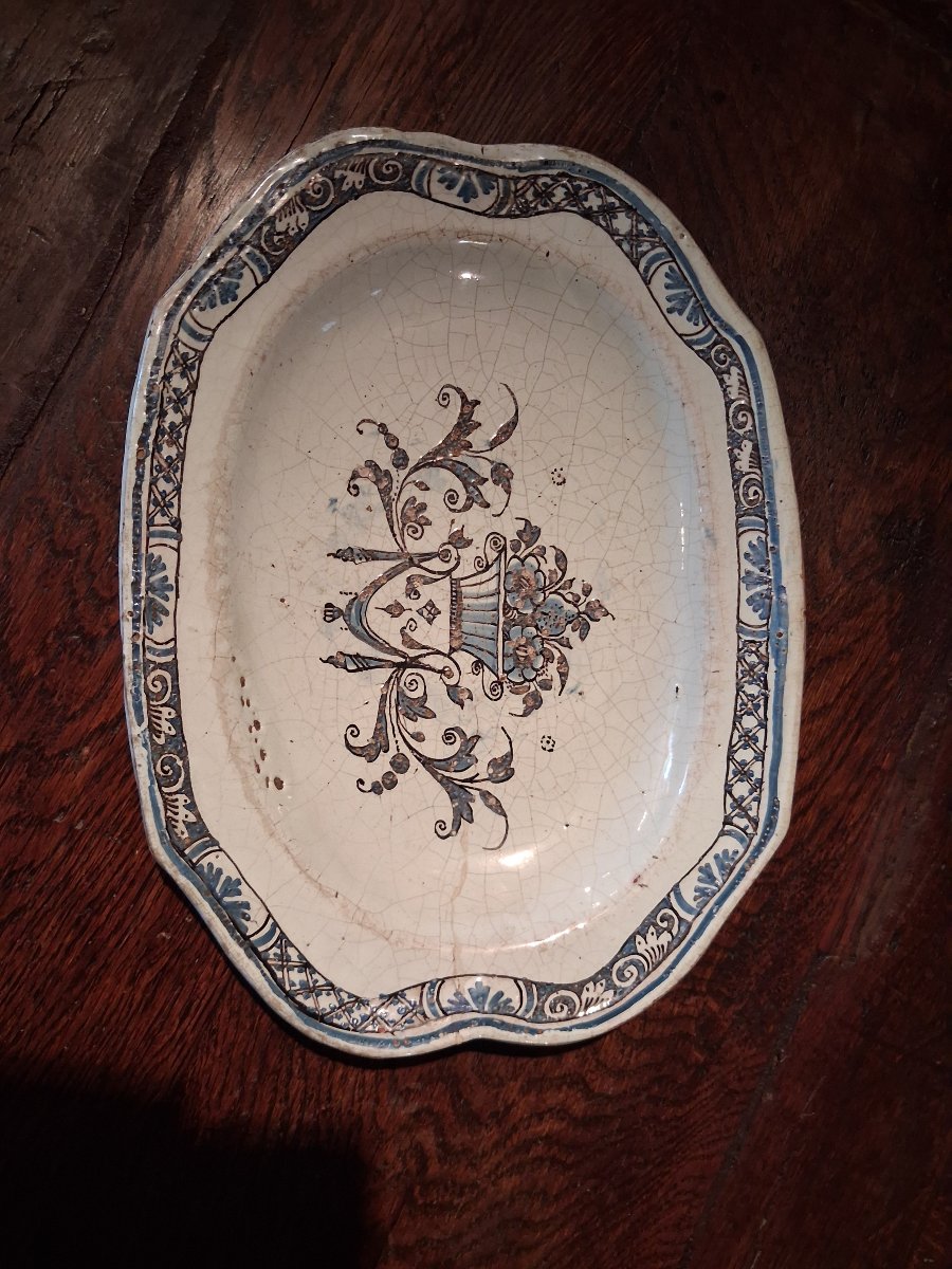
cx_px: 476
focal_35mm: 27
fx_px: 990
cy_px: 634
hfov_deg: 51.4
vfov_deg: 65.3
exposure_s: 1/33
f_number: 1.8
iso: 500
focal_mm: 4
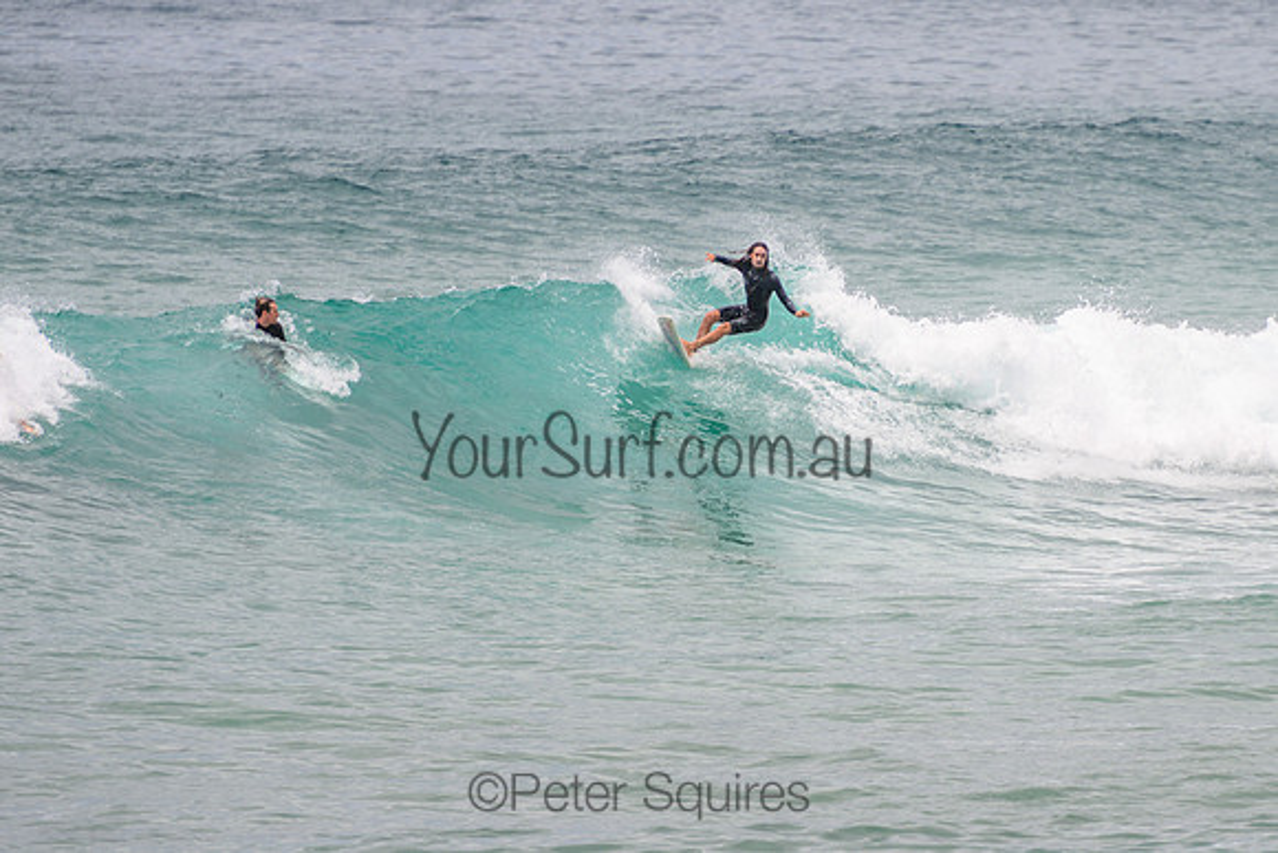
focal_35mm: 550
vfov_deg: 2.5
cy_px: 349
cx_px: 879
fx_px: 19540
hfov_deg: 3.7
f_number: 5.6
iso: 160
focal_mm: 400
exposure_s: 1/2000
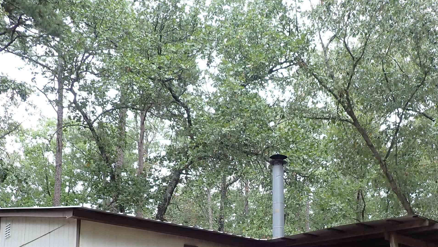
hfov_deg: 46.3
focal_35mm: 44
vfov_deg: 25.4
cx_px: 246
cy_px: 264
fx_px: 511
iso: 100
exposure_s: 1/160
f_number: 2.8
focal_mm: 4.5
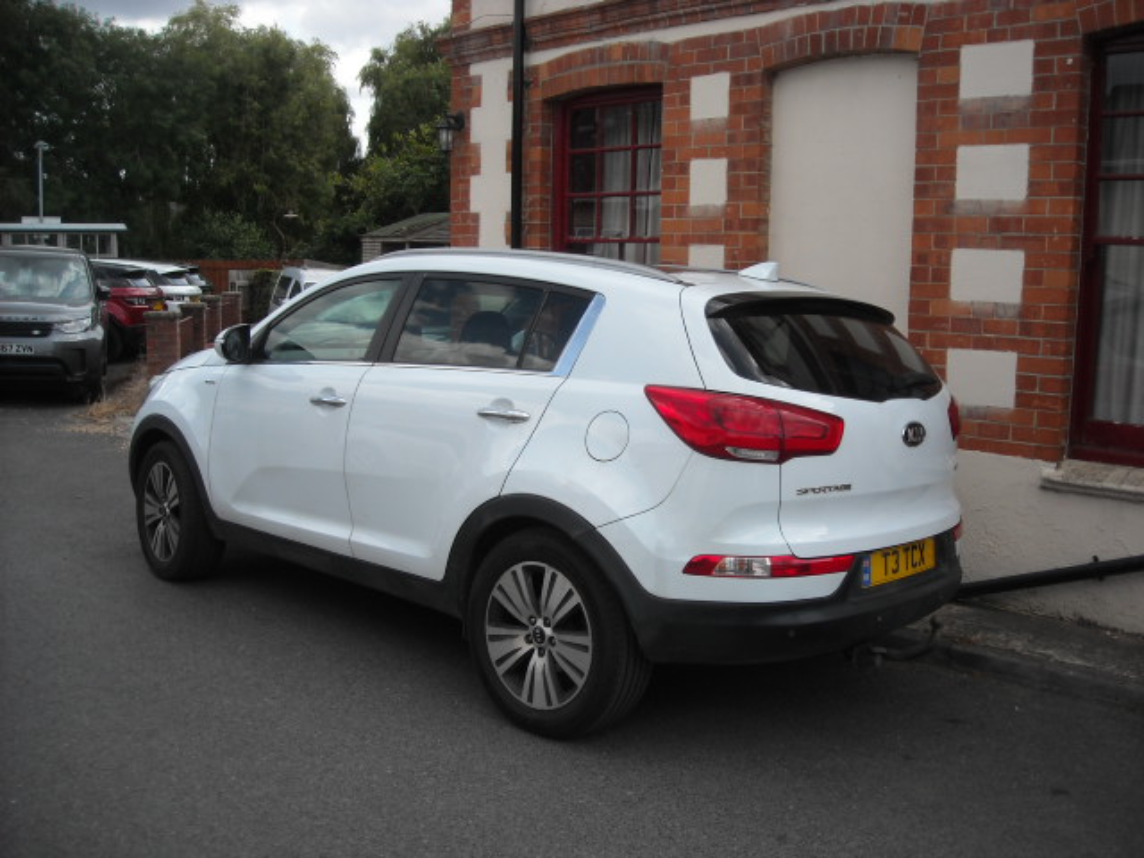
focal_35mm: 35
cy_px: 429
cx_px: 572
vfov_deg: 40.7
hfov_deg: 52.6
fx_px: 1157
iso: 64
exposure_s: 1/192
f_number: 5.6
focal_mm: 5.7
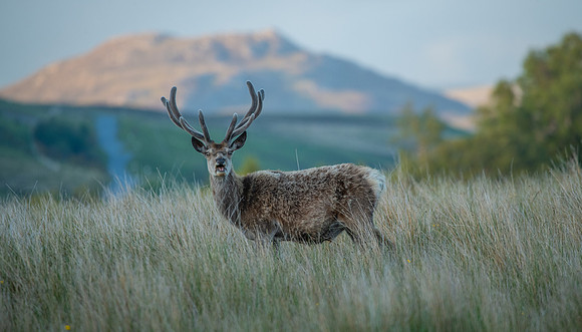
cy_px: 127
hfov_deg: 3.5
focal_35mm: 607
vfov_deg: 2.0
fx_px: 9402
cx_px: 308
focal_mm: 550
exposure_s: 1/250
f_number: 6.3
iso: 500
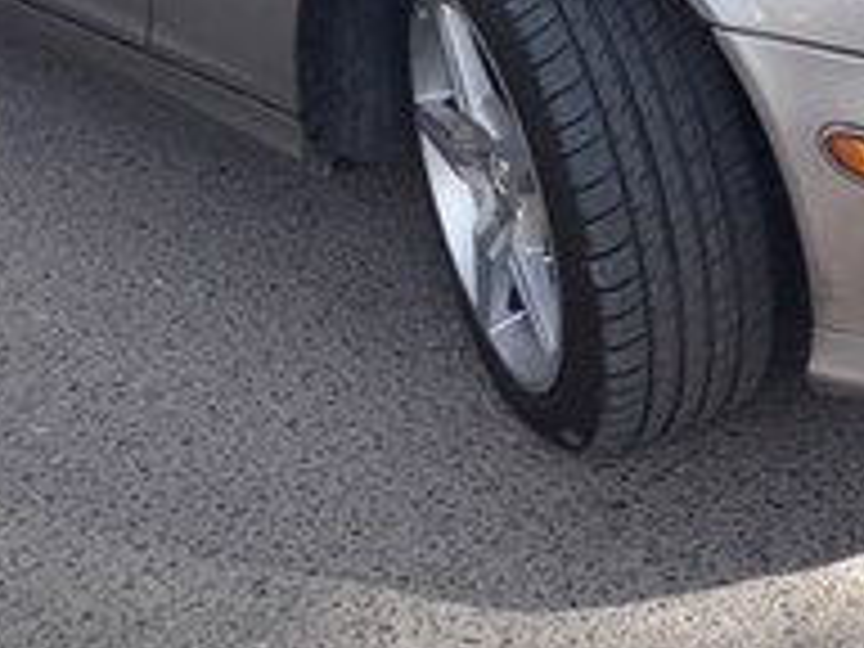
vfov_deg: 15.4
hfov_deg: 21.1
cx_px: 518
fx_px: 2321
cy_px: -92
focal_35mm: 93
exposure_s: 1/188
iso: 40
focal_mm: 3.6
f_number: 1.9
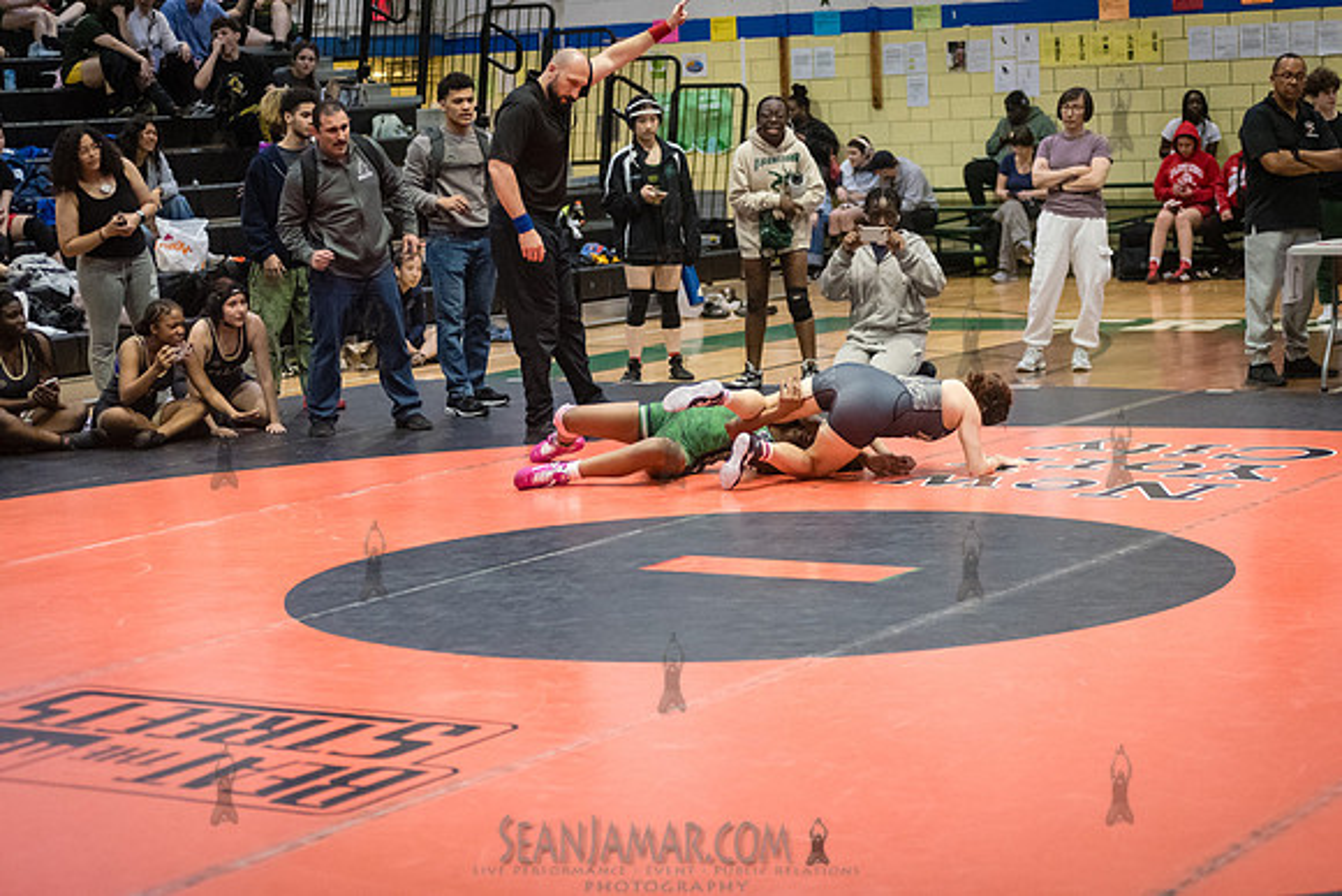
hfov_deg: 25.4
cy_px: 448
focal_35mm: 80
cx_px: 671
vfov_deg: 17.1
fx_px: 2983
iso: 8000
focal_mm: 80
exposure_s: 1/800
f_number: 2.8
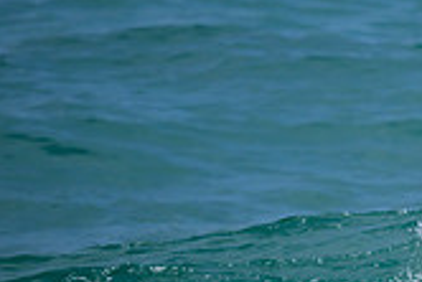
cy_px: 277
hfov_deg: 0.6
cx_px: 638
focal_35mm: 3411
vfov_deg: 0.4
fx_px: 40018
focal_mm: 800
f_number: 6.3
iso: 280
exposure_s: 1/2500
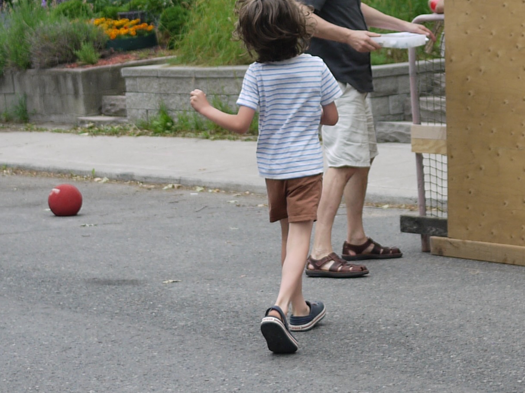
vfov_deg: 11.2
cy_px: 119
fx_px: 2002
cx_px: 318
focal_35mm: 132
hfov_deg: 14.9
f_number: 1.8
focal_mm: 20
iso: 100
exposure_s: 1/800
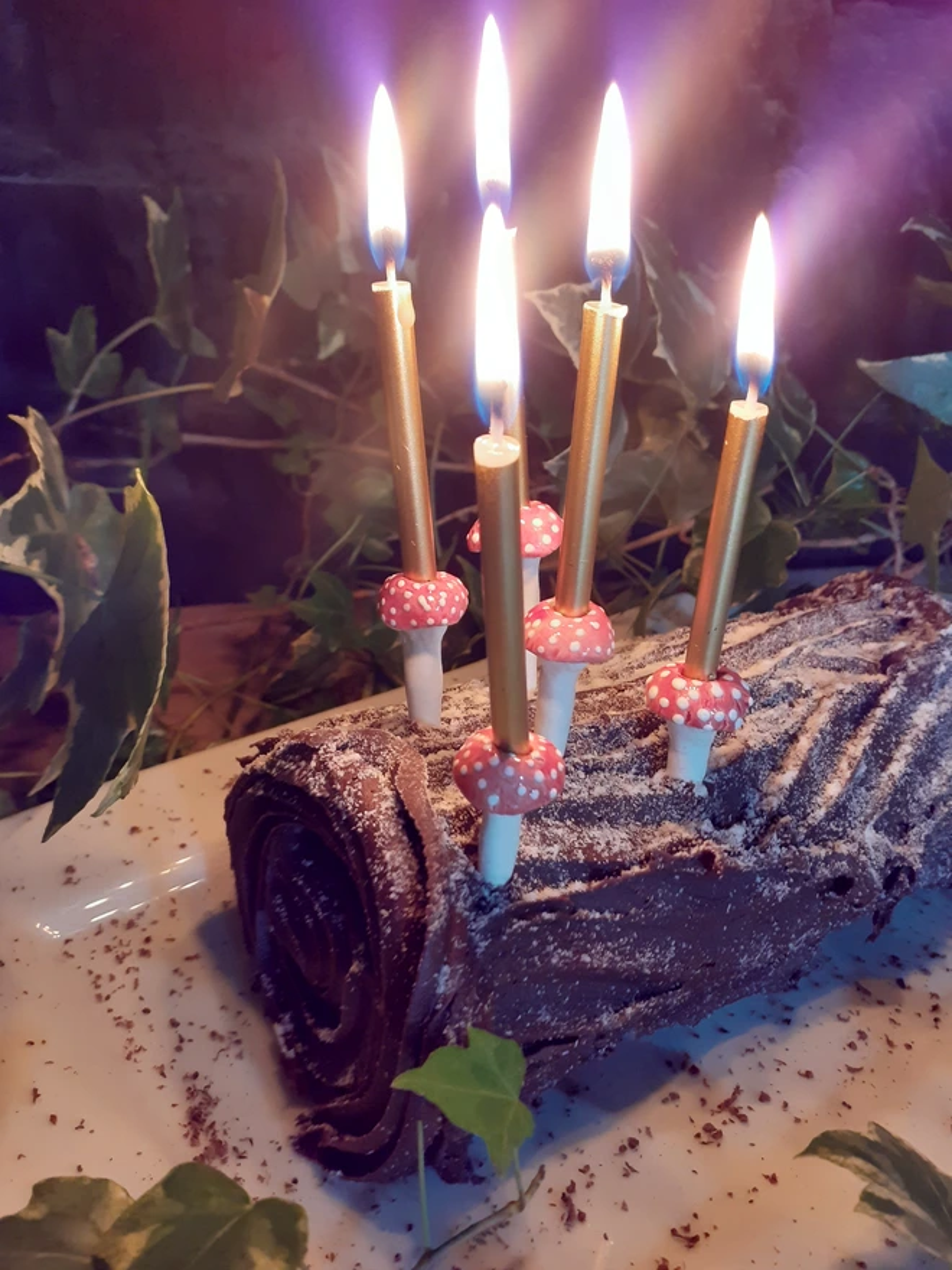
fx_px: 990
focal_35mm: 27
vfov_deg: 65.3
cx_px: 476
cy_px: 635
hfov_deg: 51.4
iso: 250
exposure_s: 1/50
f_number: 1.9
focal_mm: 3.6
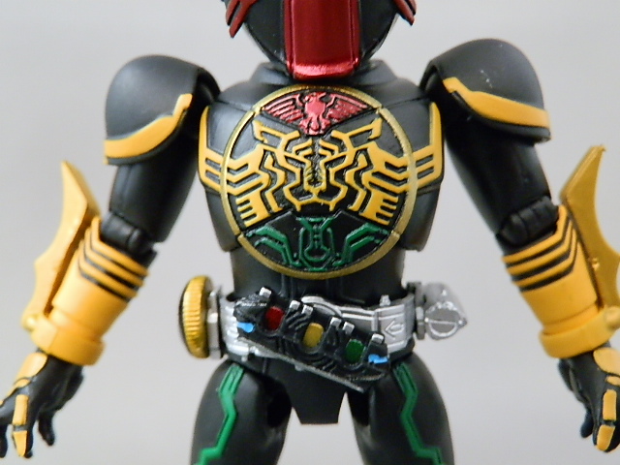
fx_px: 609
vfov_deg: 41.8
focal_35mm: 34
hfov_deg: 54.0
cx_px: 310
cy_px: 232
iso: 400
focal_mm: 6.17
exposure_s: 1/8
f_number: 3.5
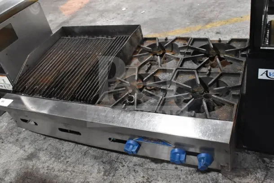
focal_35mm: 33
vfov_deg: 40.0
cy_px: 92
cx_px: 137
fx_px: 251
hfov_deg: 57.2
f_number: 9
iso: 6400
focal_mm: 22
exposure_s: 1/200
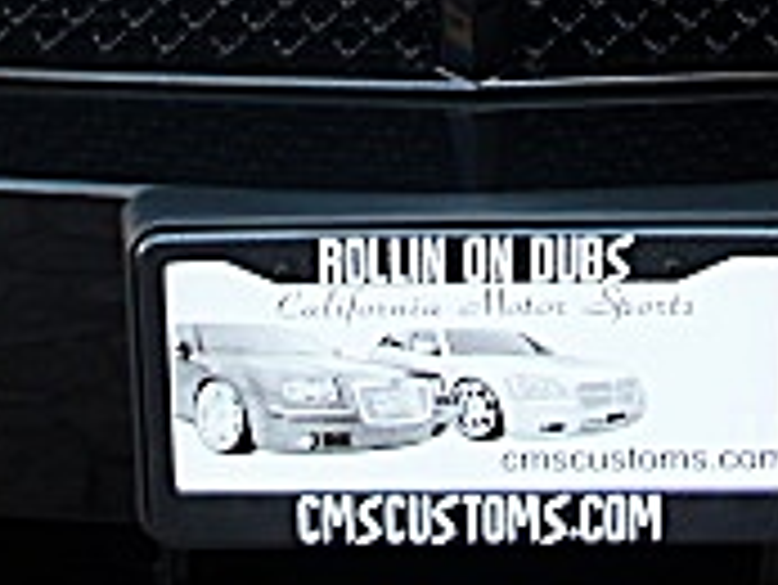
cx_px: 441
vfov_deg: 11.0
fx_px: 2991
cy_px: -126
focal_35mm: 133
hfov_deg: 14.8
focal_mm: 6.3
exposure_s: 1/100
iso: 50
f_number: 2.8
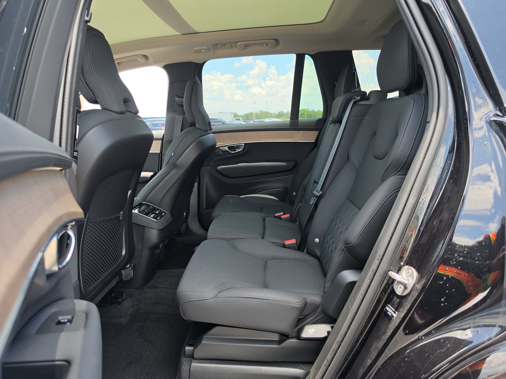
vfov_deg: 58.9
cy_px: 190
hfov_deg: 73.9
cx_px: 253
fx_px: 336
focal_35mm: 23
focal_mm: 6.5
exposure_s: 1/159
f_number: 1.4
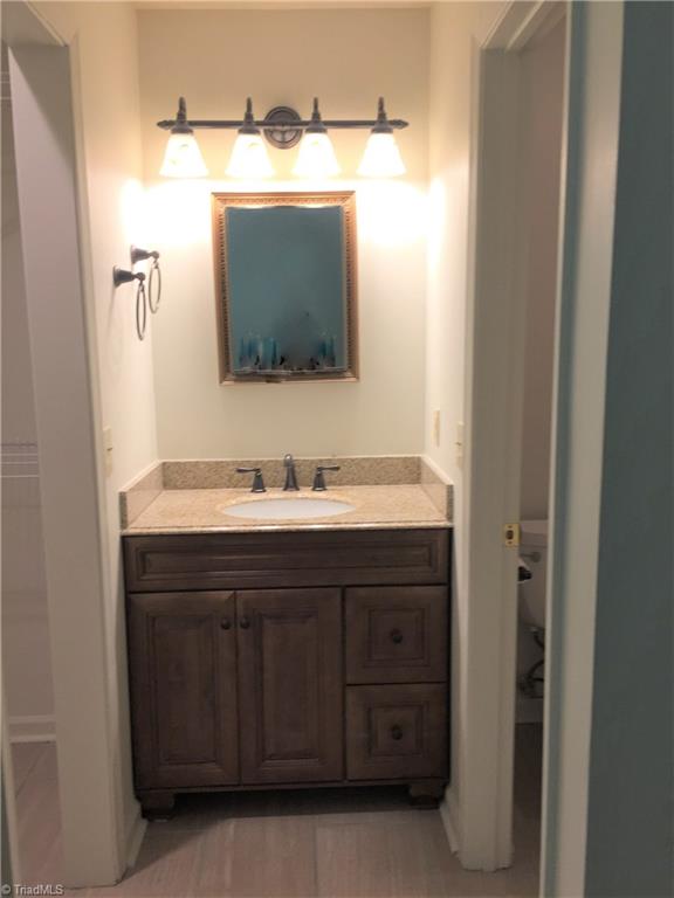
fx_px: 753
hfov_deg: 48.2
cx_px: 337
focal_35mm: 29
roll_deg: +0.4
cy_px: 449
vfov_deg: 61.7
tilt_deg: -9.6
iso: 40
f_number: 2.2
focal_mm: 4.15
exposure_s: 1/60
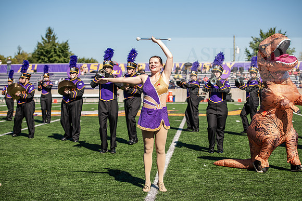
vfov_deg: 19.5
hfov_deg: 28.8
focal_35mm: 70
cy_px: 100
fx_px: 587
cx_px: 151
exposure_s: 1/320
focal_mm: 70
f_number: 4
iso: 50
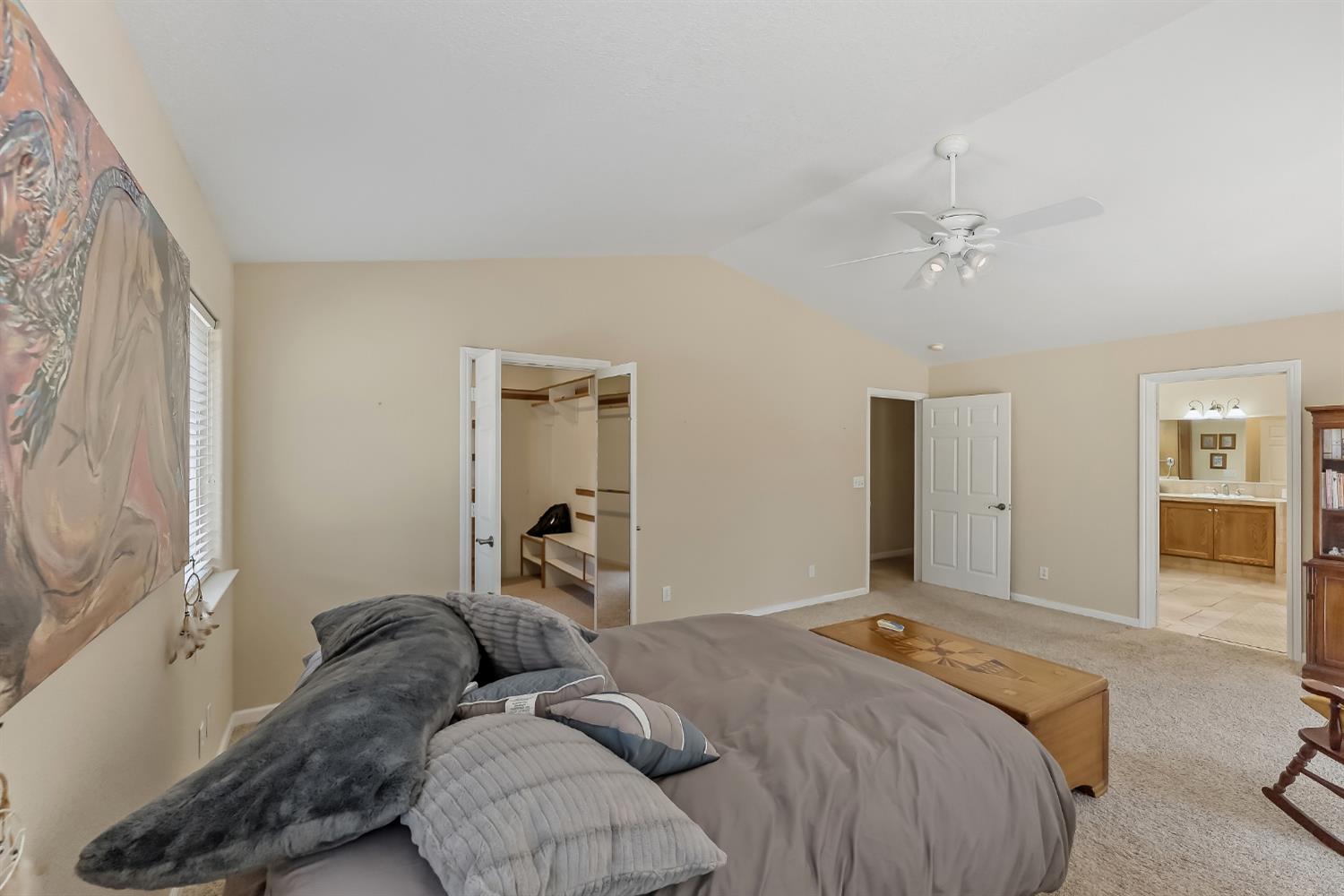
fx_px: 549
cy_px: 448
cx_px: 672
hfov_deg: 101.5
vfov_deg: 78.5
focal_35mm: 15
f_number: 4
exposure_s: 1/160
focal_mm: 14.7
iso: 1000
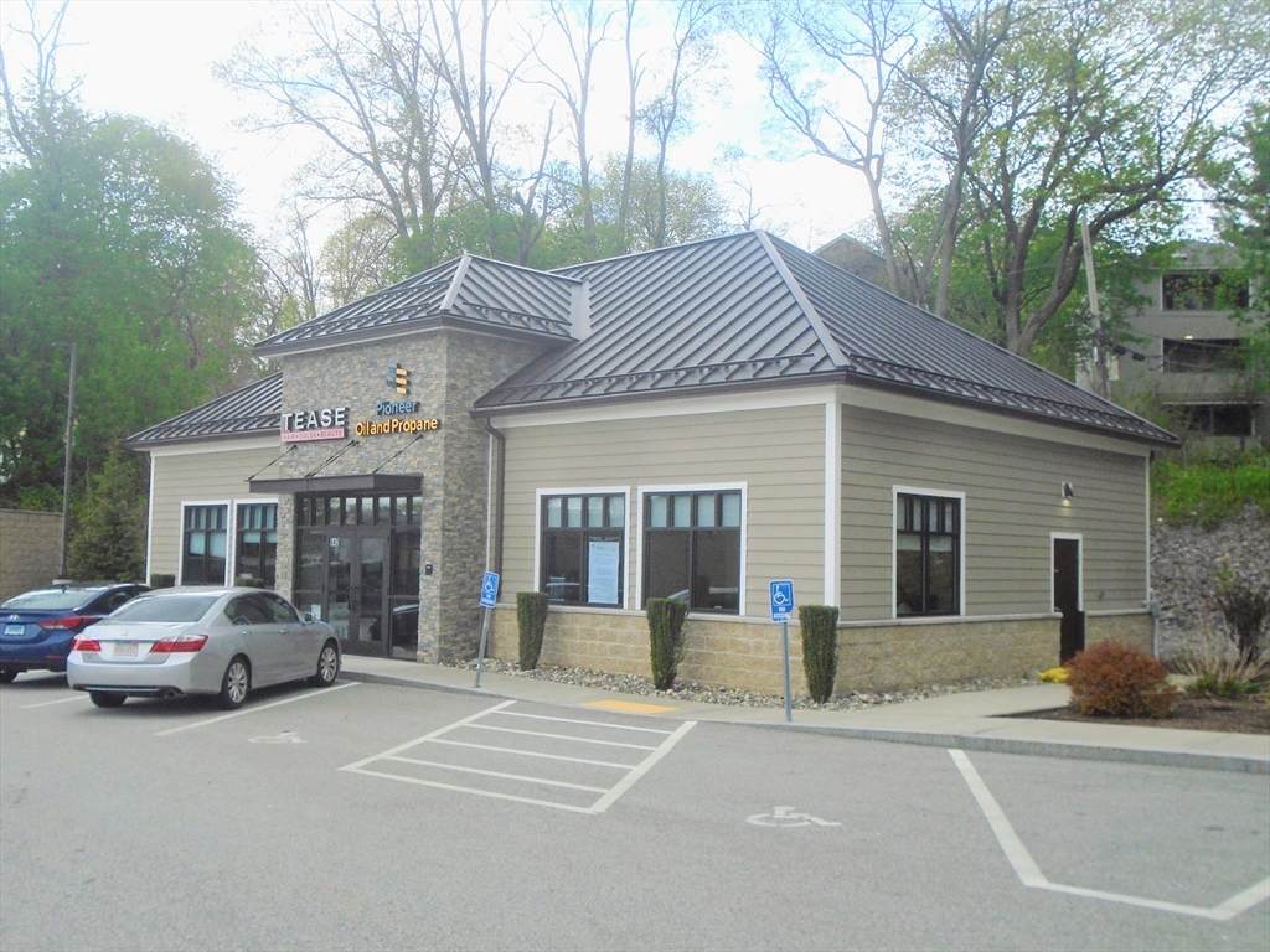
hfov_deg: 51.4
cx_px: 635
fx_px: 1321
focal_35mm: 36
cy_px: 476
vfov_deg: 39.7
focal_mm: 6.4
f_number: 3.8
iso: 100
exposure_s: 1/500
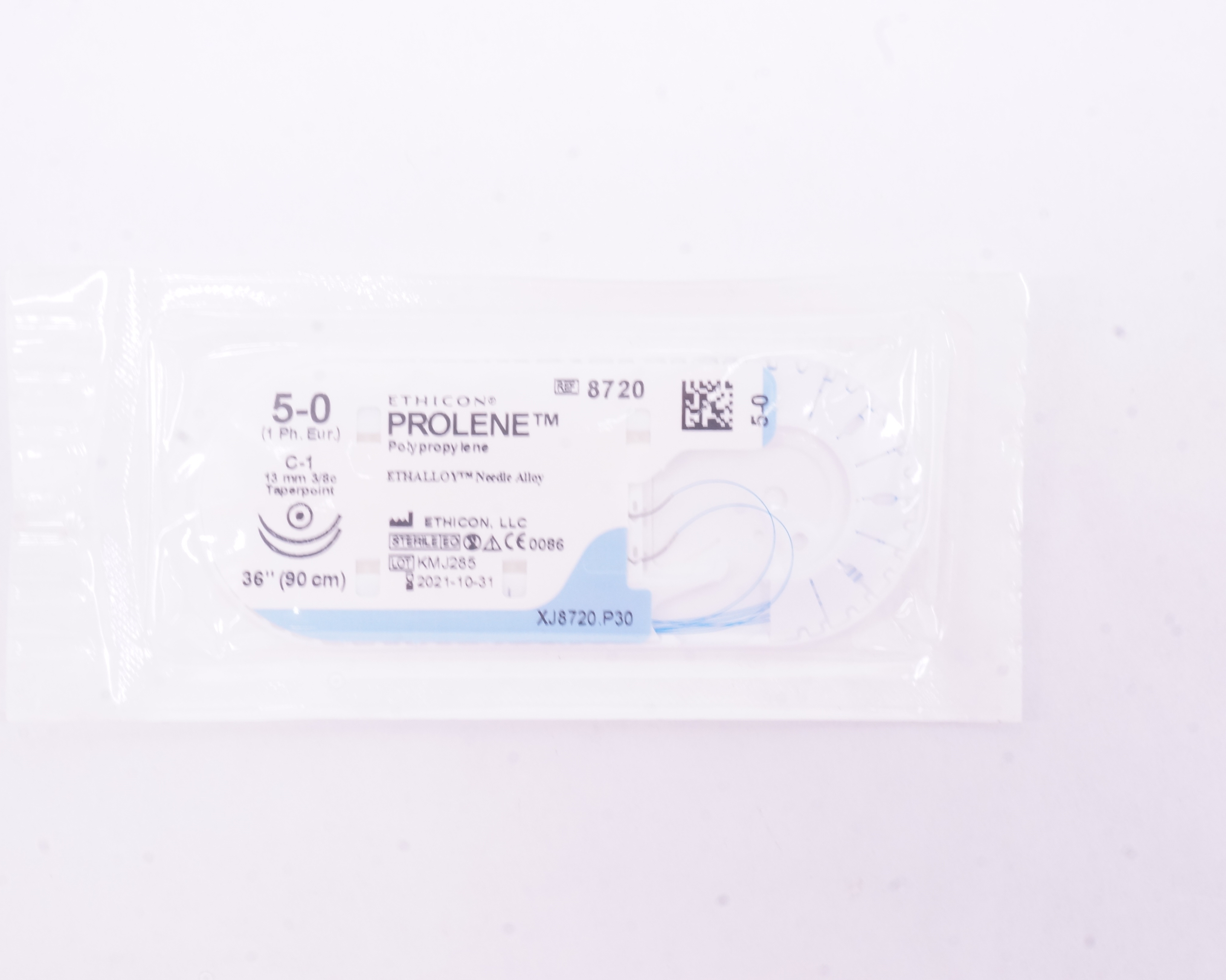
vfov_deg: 25.6
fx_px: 2161
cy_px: 489
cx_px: 528
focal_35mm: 60
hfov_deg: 31.6
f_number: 20
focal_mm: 35
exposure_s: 1/10
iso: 800
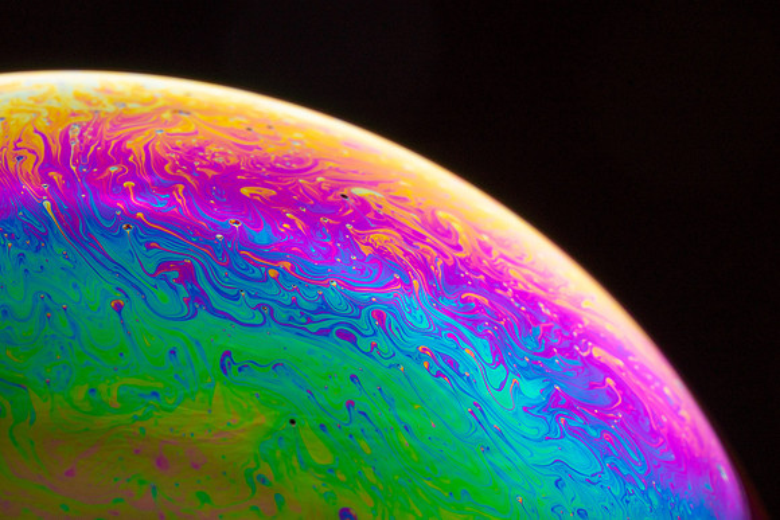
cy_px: 471
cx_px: 243
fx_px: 3537
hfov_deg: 12.6
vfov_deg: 8.4
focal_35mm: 163
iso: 100
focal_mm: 90
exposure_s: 1/250
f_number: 14
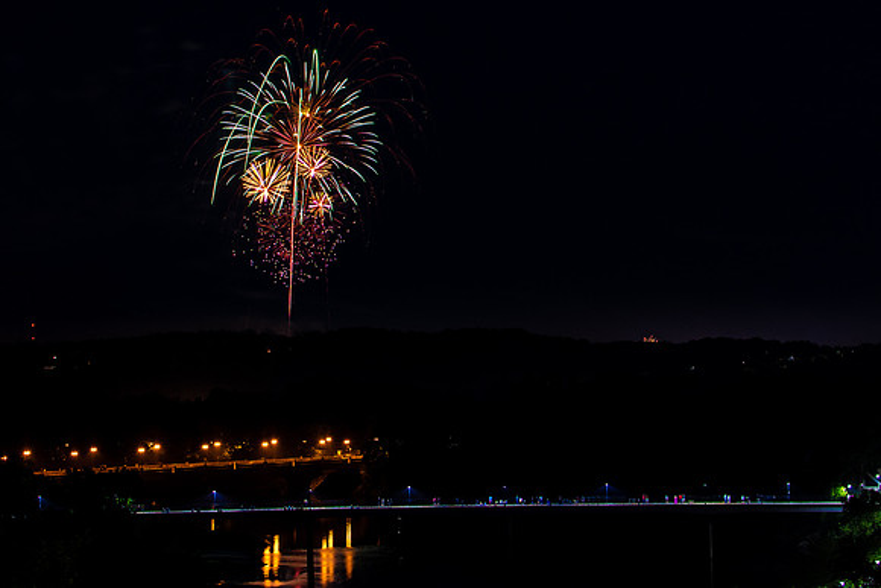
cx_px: 451
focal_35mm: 88
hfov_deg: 23.2
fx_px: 2148
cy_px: 181
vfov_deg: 15.5
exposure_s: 10
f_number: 6.3
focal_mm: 35
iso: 125
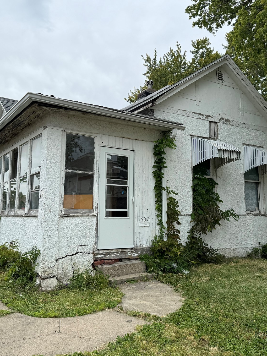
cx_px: 143
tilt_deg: +6.3
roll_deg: +0.1
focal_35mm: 33
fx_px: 339
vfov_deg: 55.3
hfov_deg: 42.9
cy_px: 174
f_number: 1.78
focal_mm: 6.76
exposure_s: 1/2252
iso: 80
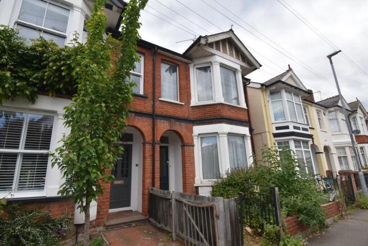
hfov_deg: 92.4
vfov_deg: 69.7
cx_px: 184
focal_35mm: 17
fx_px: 176
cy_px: 123
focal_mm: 11.5
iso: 160
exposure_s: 1/250
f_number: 8
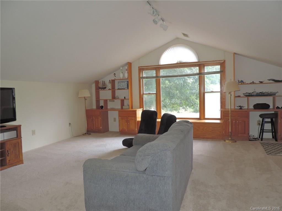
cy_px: 106
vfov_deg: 56.8
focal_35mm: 24
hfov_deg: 71.6
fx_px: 195
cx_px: 141
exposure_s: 1/40
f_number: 3
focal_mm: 4.3
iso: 140
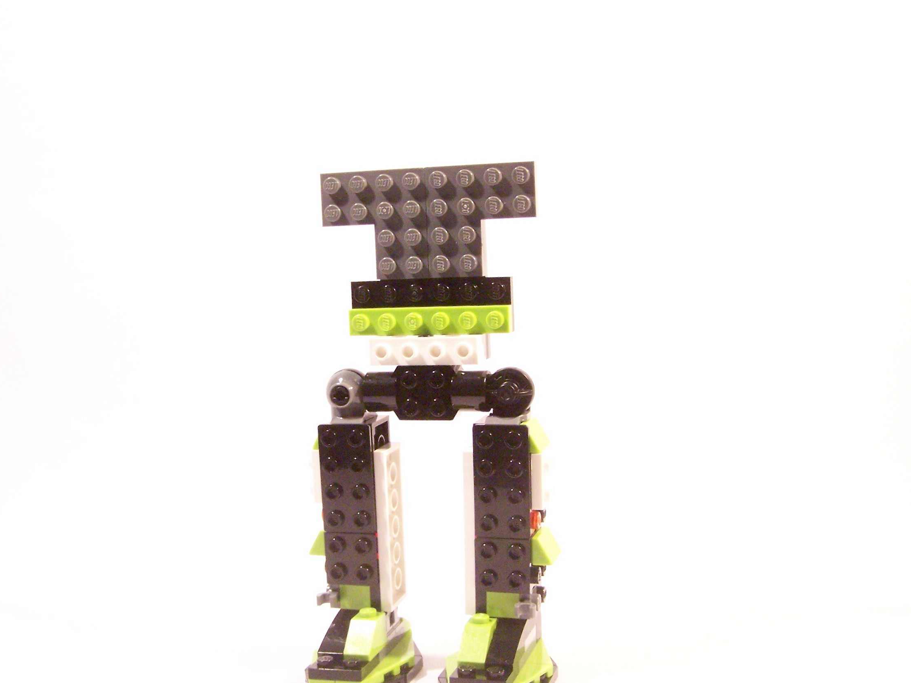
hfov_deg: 42.9
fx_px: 1158
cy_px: 374
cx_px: 418
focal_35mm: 44
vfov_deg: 32.9
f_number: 3.6
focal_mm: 6.3
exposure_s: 1/30
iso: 400
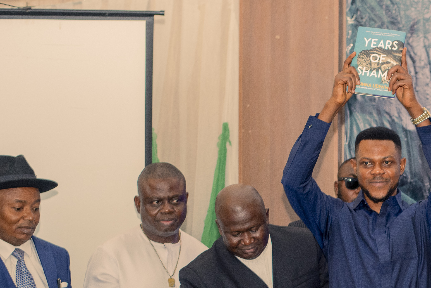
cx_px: 456
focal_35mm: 125
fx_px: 1497
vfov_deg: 10.9
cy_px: 288
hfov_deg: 16.0
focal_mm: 50
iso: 640
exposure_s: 1/100
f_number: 2.5
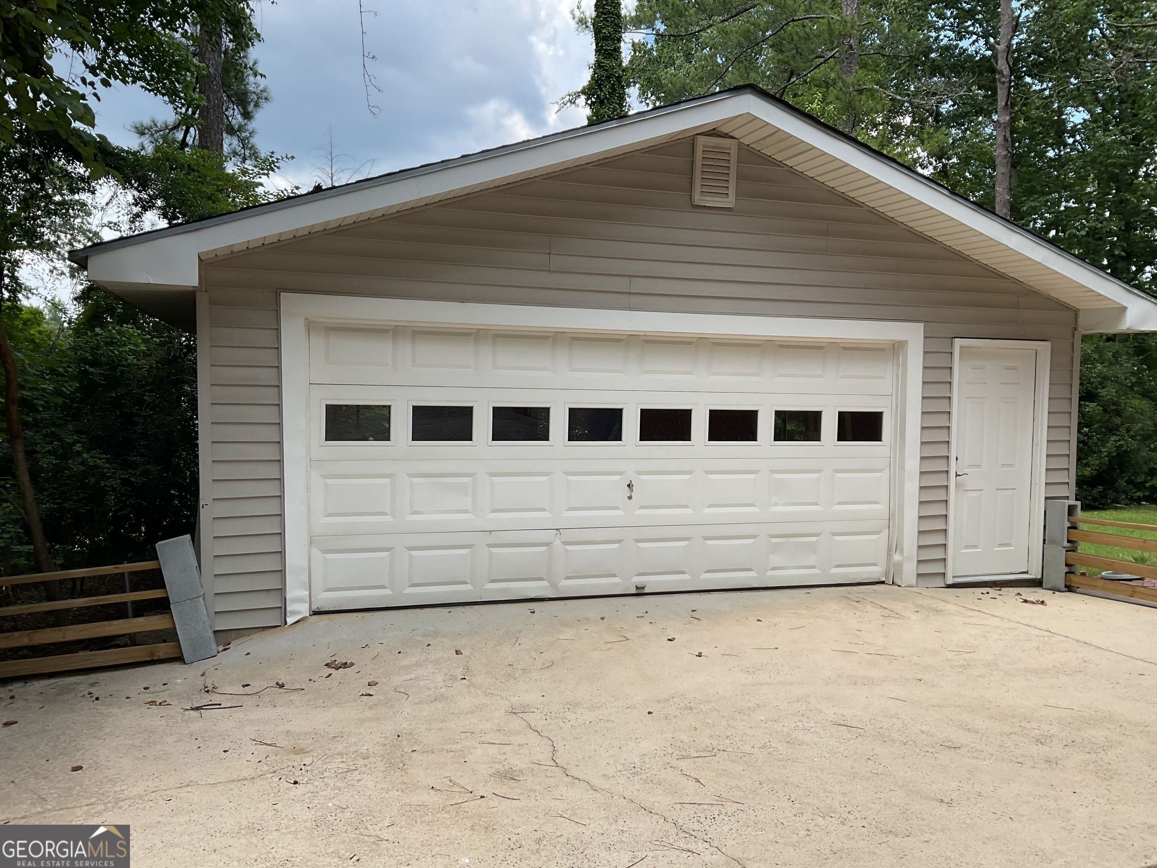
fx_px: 969
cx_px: 578
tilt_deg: -3.3
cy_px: 434
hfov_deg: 61.7
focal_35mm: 29
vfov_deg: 48.2
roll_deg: -1.8
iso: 16
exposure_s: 1/540
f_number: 1.8
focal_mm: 3
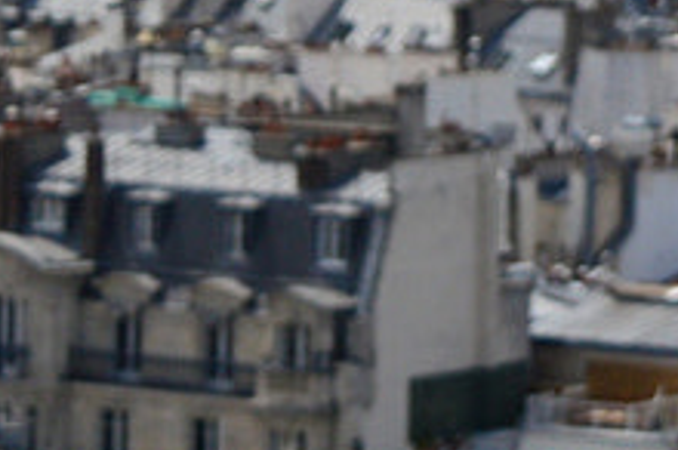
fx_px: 6977
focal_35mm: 371
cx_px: 1319
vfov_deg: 3.6
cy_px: -823
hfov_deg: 5.5
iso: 200
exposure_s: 1/2000
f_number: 4.5
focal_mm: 34
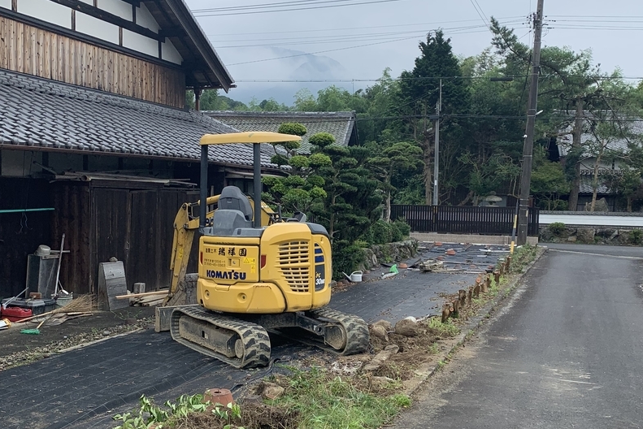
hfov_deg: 47.4
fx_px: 733
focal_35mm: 41
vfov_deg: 32.6
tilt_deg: -2.6
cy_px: 237
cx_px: 331
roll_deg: -0.9
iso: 25
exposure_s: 1/771
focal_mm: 4.25
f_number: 1.8
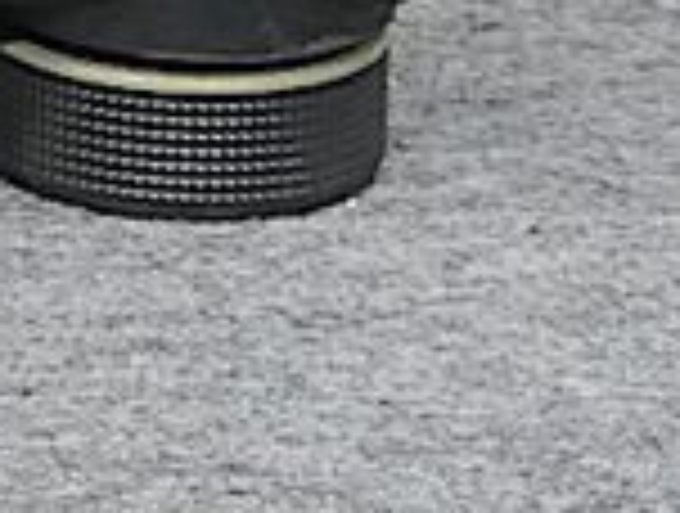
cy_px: -585
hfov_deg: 4.6
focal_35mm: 412
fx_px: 8113
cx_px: -1283
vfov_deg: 3.6
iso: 200
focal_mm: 11.7
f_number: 4.4
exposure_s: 1/10
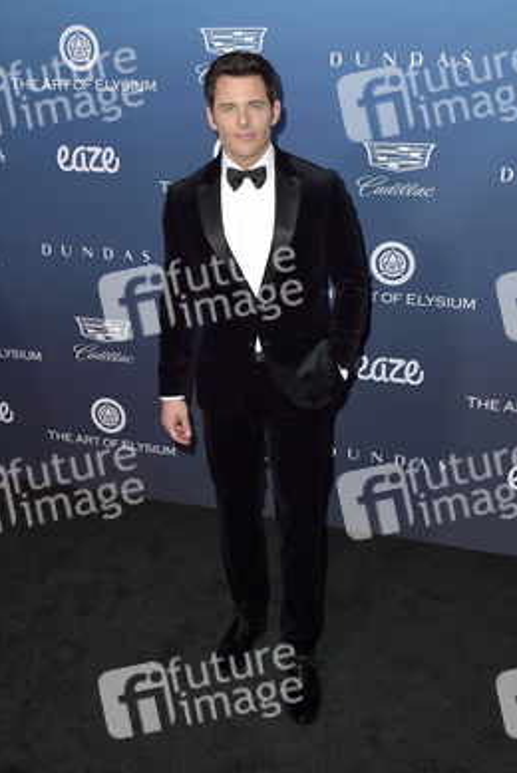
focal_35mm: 36
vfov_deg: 53.1
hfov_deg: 36.9
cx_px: 259
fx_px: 774
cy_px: 393
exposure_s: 1/250
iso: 250
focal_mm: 35
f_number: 5.6
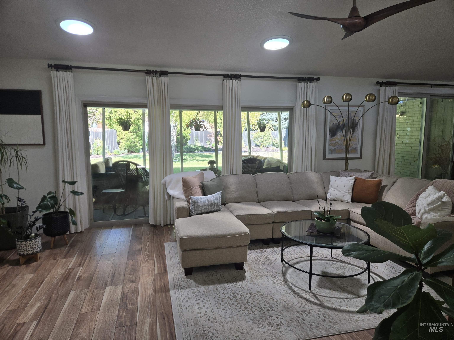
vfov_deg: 58.9
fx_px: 302
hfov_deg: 73.9
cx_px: 227
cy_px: 170
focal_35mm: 23
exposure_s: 1/180
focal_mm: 5.4
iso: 100
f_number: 1.8
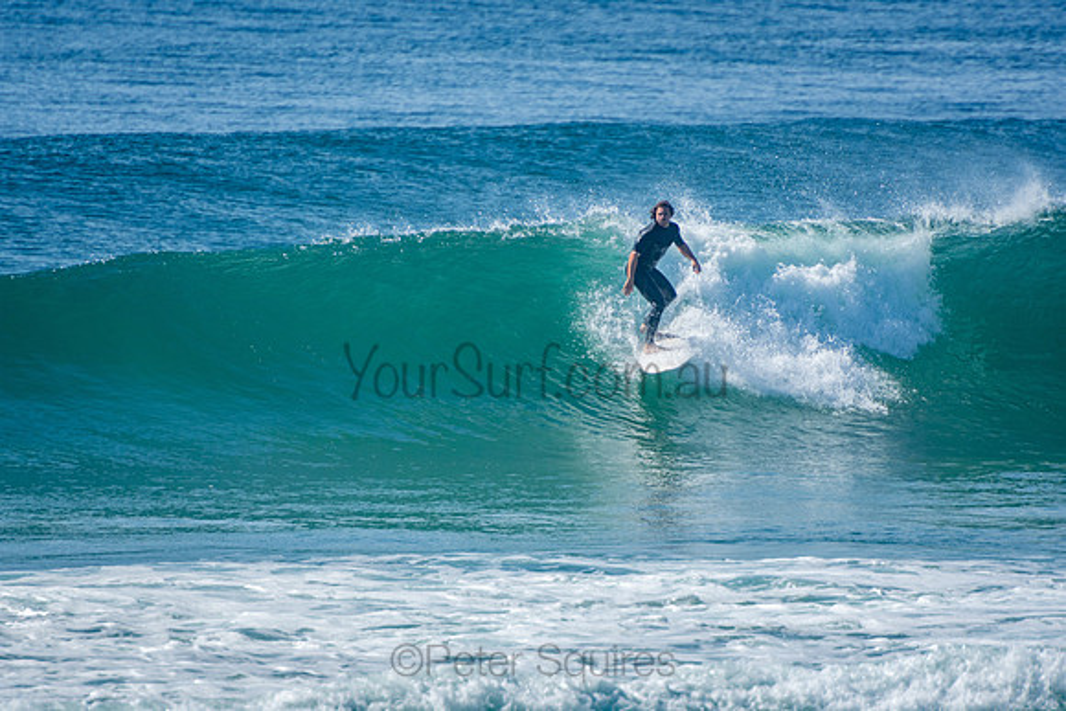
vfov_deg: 2.3
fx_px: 17770
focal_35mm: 600
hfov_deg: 3.4
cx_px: 533
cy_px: 356
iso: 220
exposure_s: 1/1250
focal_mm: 400
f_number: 5.6
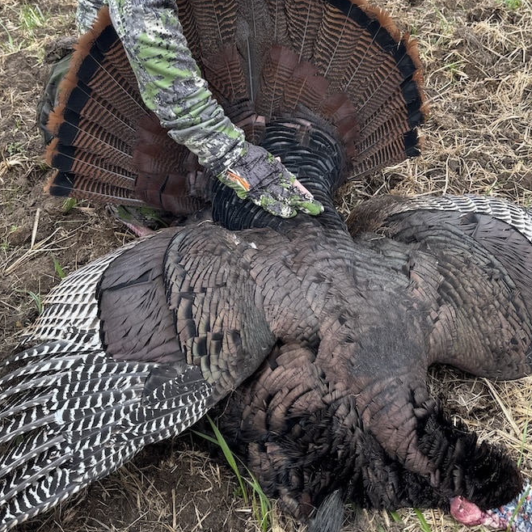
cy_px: 76
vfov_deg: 37.2
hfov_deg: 39.1
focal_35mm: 43
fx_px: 748
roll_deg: -0.4
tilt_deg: -27.3
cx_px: 285
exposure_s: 1/121
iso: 64
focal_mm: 6.76
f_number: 1.78
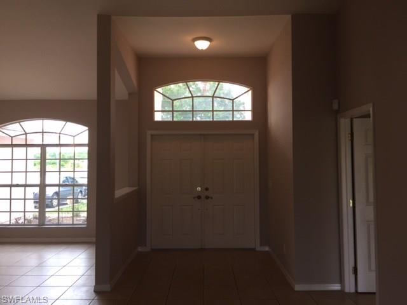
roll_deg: -1.5
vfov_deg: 48.2
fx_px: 341
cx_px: 204
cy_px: 152
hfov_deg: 61.7
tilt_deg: +2.8
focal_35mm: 29
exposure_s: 1/60
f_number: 2.2
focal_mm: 4.15
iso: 32
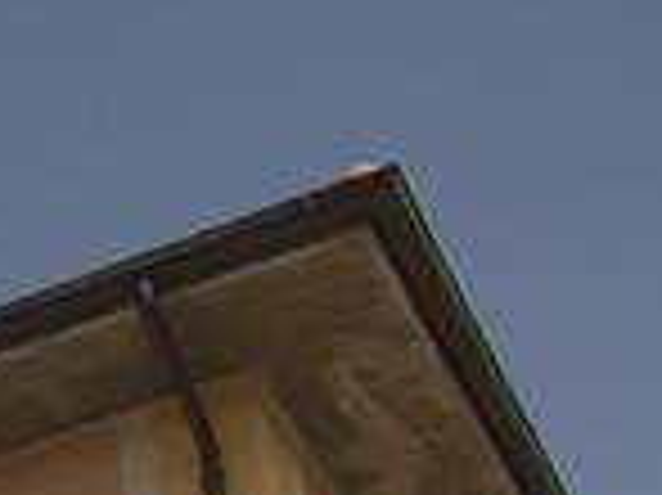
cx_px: -676
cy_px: 1336
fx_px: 2809
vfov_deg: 8.8
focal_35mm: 147
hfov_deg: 11.9
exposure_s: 1/1250
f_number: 2.8
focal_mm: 5.6
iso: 50
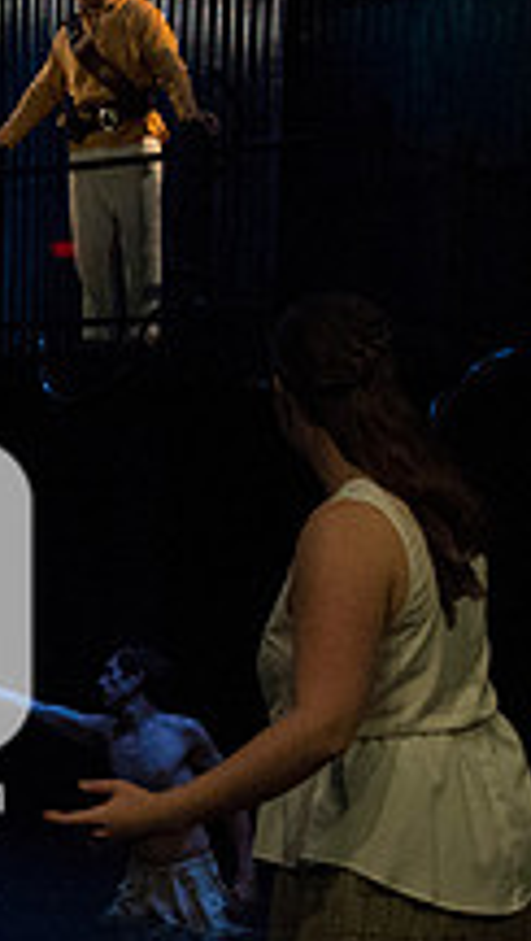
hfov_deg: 15.2
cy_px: 640
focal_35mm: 73
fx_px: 1822
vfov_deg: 28.7
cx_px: -296
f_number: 2.8
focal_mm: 26
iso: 12800
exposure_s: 1/500
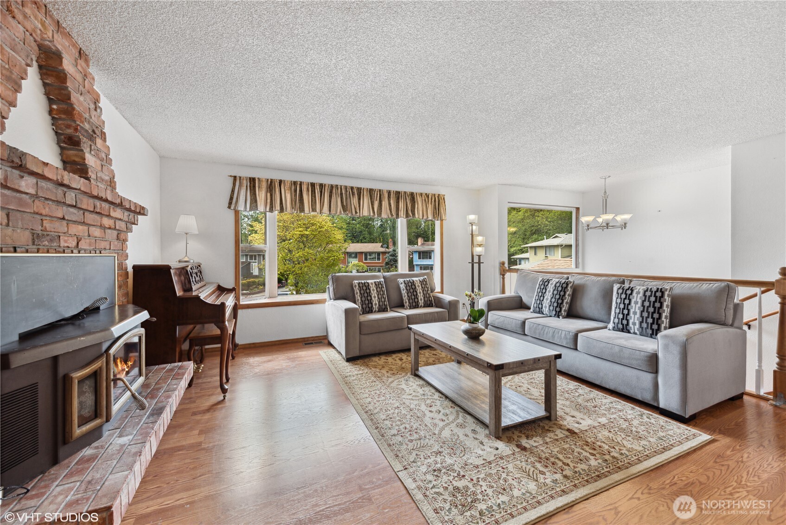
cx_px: 393
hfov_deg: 104.2
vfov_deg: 81.2
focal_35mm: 14
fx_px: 306
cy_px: 262
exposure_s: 1/100
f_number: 8
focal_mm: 14
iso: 200
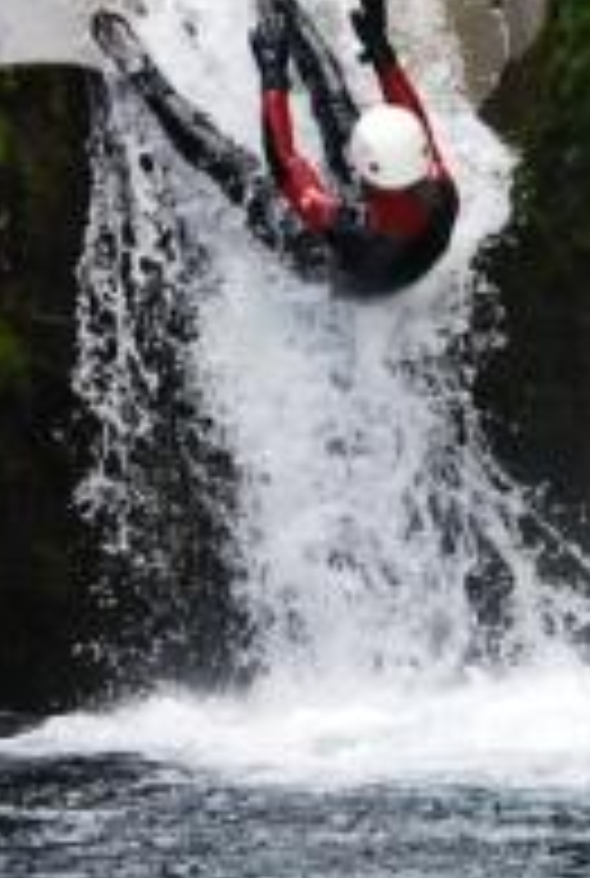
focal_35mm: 138
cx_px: 349
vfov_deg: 14.8
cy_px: 234
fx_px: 3374
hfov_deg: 10.0
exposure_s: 1/640
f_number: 3.5
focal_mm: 40
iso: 200
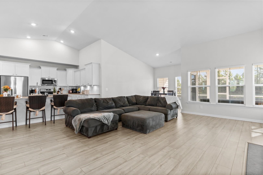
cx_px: 132
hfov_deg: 96.7
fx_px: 117
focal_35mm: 16
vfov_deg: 73.7
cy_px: 88
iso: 100
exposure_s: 1/8
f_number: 4.8
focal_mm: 11
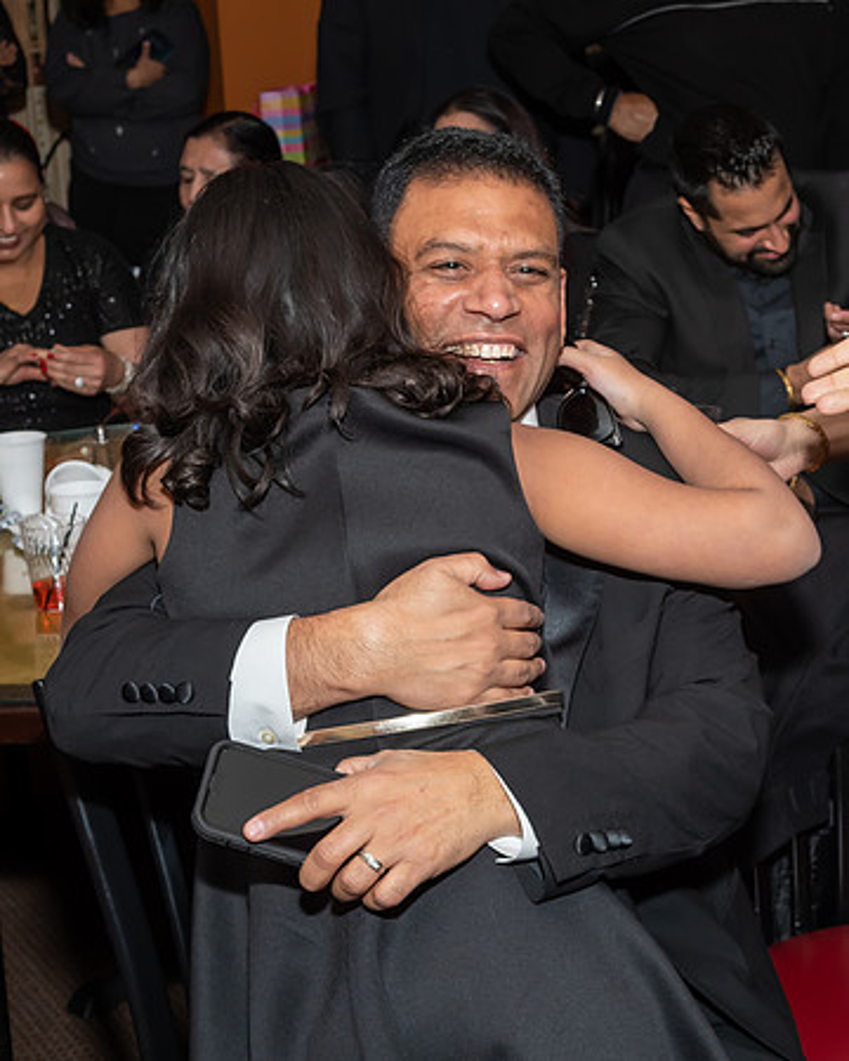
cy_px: 482
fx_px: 2461
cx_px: 611
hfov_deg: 19.5
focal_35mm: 78
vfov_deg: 24.3
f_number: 6.3
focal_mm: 30
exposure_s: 1/250
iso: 500
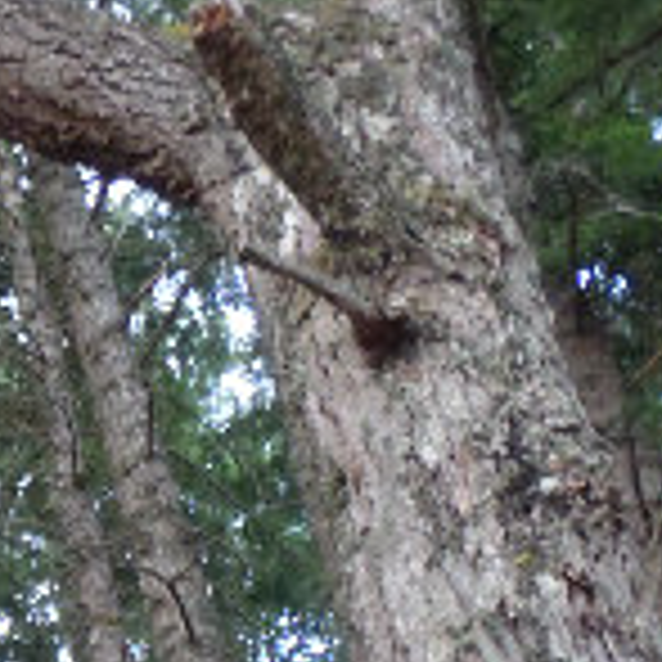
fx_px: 2337
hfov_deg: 13.8
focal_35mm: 108
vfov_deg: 14.9
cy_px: 1004
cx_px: -639
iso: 200
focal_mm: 5
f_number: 3.9
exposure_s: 1/4
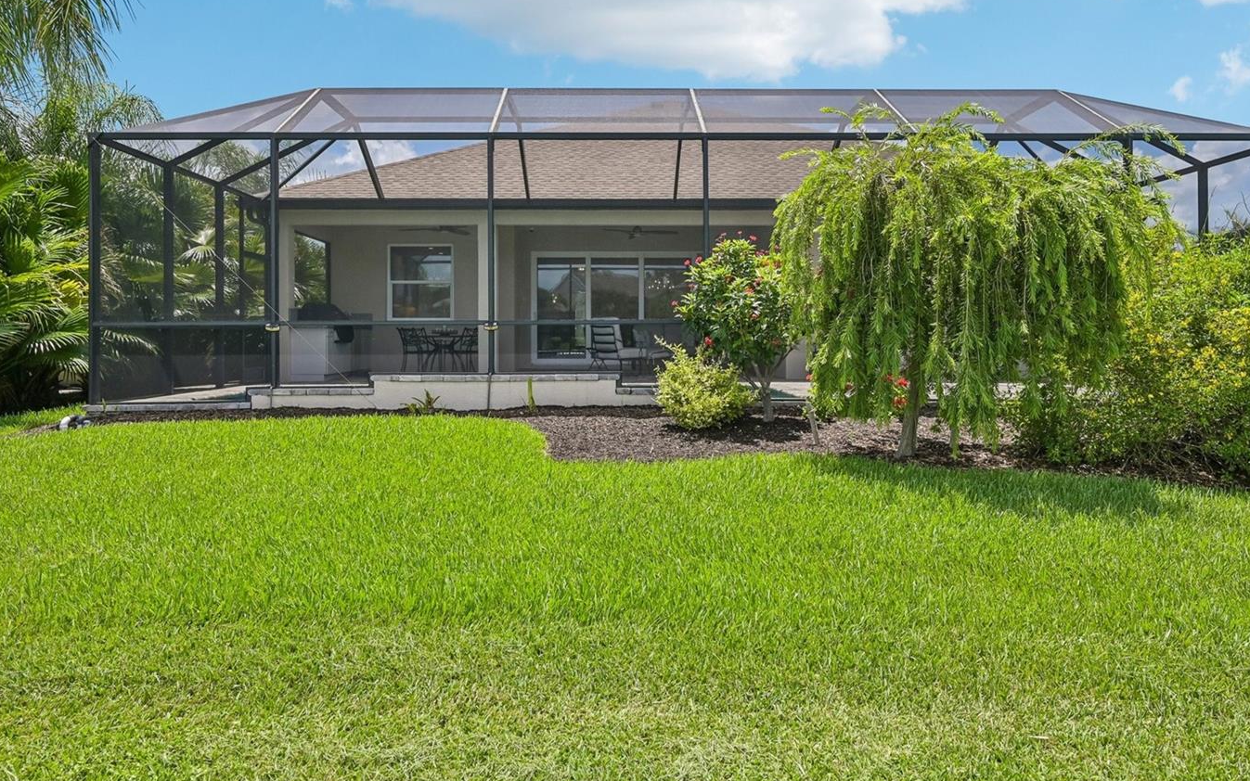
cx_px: 621
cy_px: 334
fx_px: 804
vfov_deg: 51.6
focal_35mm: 24
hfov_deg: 75.7
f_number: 8
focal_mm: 19.5
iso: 400
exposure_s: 1/800
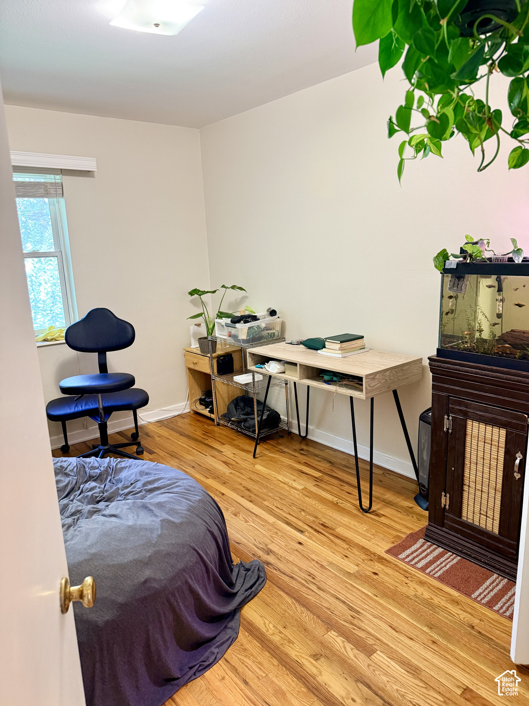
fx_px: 489
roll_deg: +2.0
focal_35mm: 24
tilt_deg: -12.3
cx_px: 264
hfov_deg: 56.8
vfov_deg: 71.6
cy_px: 353
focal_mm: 6.76
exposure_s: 1/60
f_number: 1.78
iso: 250
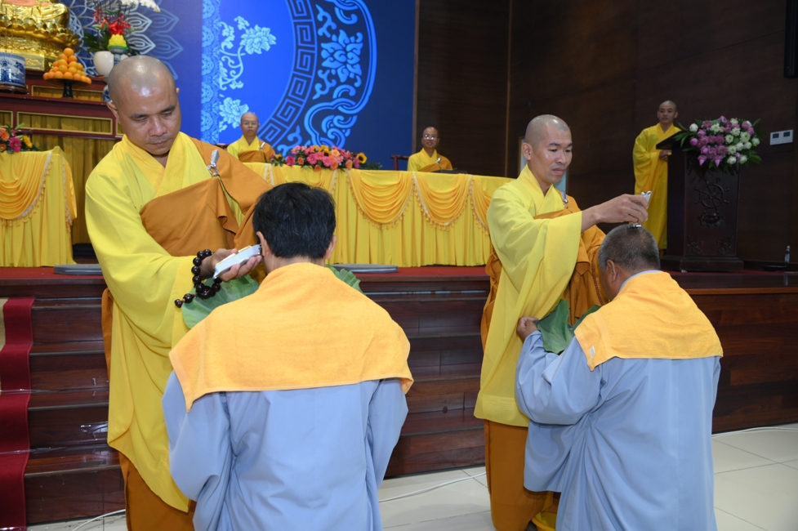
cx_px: 399
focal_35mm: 31
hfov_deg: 60.3
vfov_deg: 42.3
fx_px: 687
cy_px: 266
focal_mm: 31
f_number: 4
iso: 800
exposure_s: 1/100
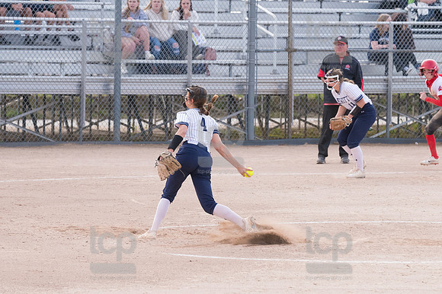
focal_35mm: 270
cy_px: 147
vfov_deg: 5.1
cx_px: 221
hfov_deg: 7.6
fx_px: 3313
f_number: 5.6
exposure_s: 1/1600
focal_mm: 180
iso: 1600
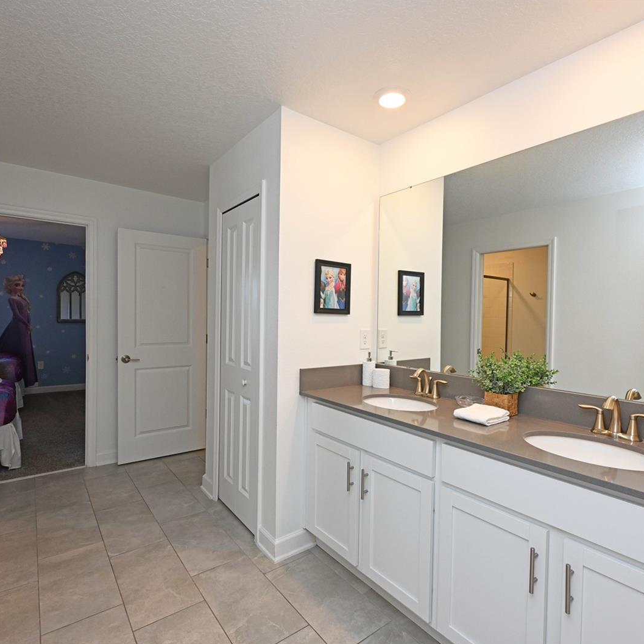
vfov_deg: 80.7
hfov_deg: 80.7
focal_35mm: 18
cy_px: 322
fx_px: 379
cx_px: 329
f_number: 9
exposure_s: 1/60
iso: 800
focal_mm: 14
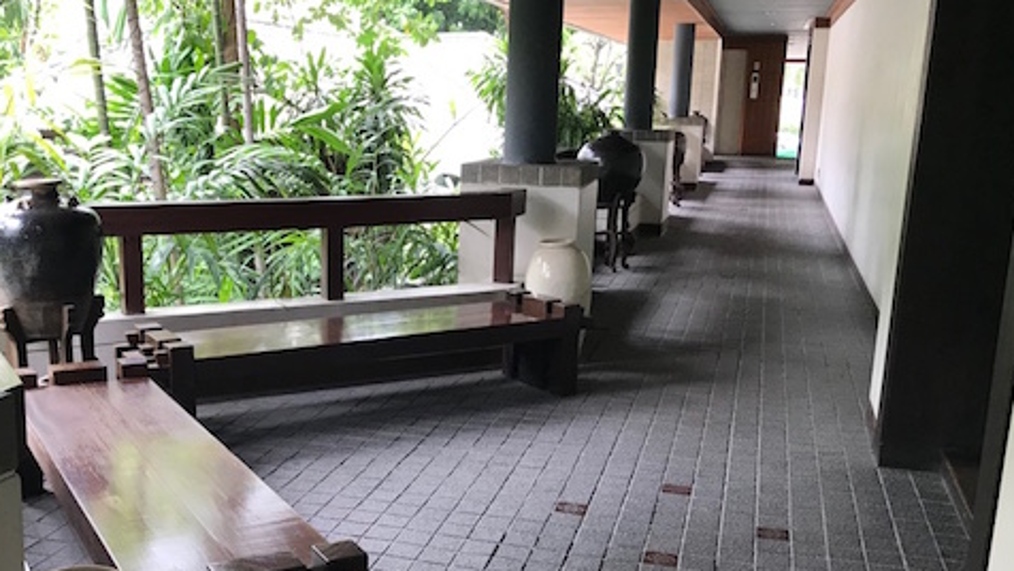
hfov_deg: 48.9
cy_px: 375
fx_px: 1103
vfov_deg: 28.9
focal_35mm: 41
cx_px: 379
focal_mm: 3.99
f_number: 1.8
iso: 25
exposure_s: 1/33
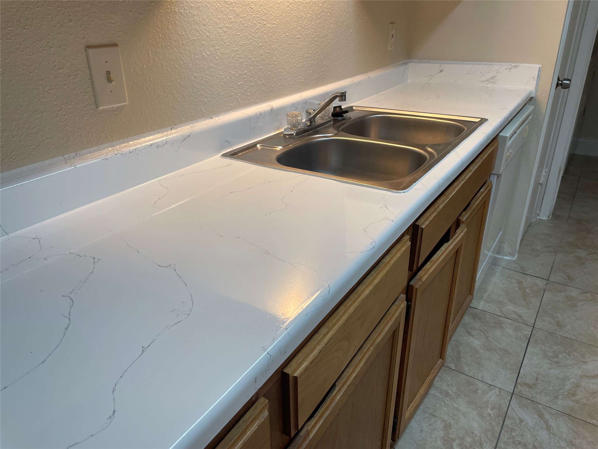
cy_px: 224
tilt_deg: -25.2
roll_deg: +0.7
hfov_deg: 67.3
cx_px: 299
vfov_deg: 53.1
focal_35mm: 26
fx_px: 449
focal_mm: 4.2
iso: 100
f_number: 1.6
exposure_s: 1/120
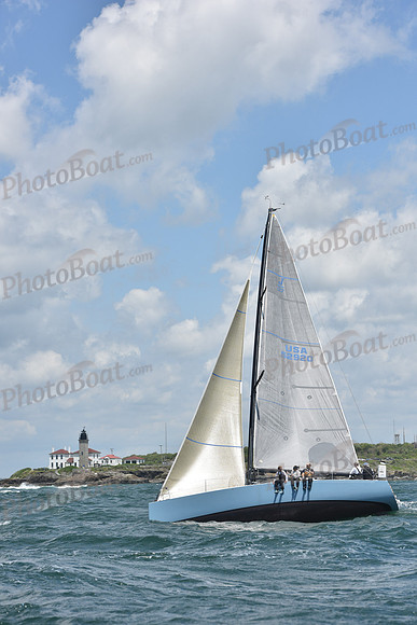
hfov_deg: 15.9
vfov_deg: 23.6
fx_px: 1493
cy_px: 312
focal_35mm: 86
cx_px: 208
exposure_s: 1/1250
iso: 250
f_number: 8
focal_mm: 86
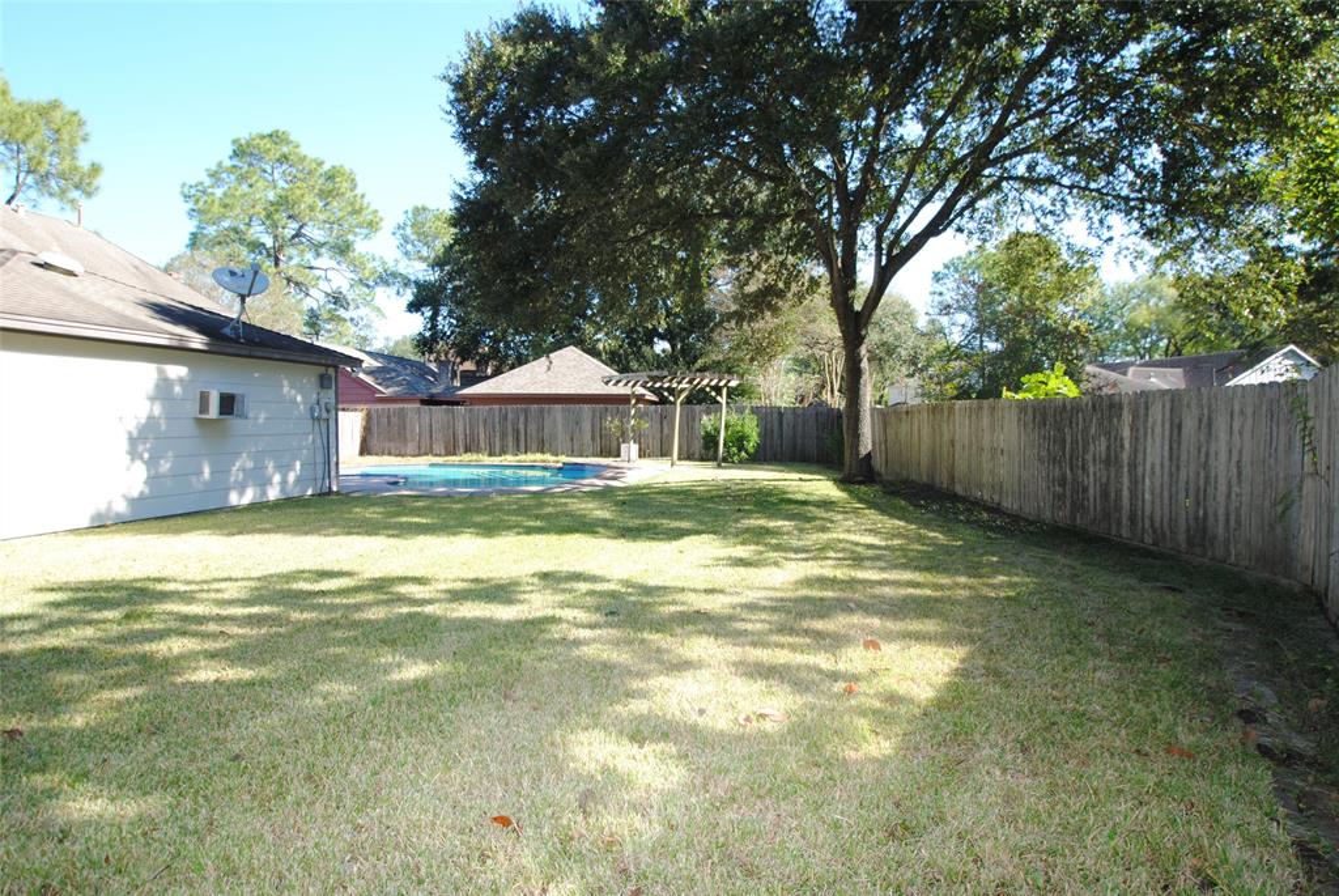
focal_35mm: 21
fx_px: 782
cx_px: 670
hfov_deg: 81.1
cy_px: 448
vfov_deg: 59.6
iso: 100
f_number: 3.8
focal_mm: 14
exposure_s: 1/200
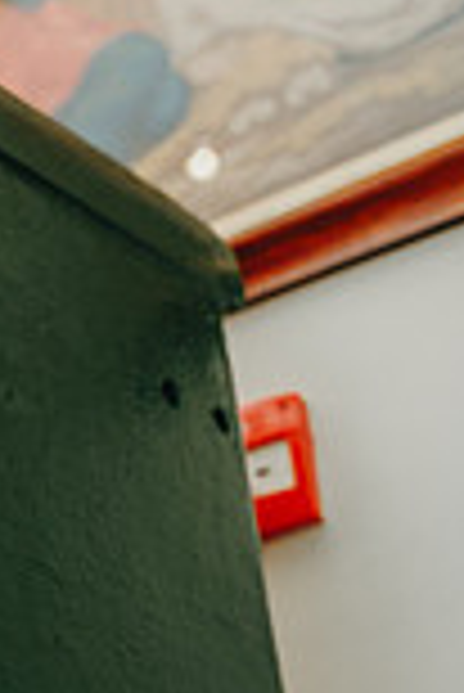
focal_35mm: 70
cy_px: 558
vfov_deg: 28.2
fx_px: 1350
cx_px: -171
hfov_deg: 18.0
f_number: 2.8
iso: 1600
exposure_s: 1/125
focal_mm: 24
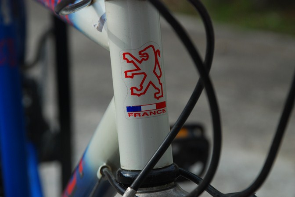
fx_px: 1292
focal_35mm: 158
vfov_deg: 8.7
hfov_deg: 13.0
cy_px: 98
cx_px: 148
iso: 320
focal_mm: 105
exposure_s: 1/500
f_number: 8
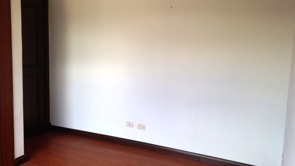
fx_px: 289
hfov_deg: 54.0
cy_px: 80
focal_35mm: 37
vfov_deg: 32.0
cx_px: 150
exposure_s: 1/120
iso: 80
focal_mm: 4.12
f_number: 2.4
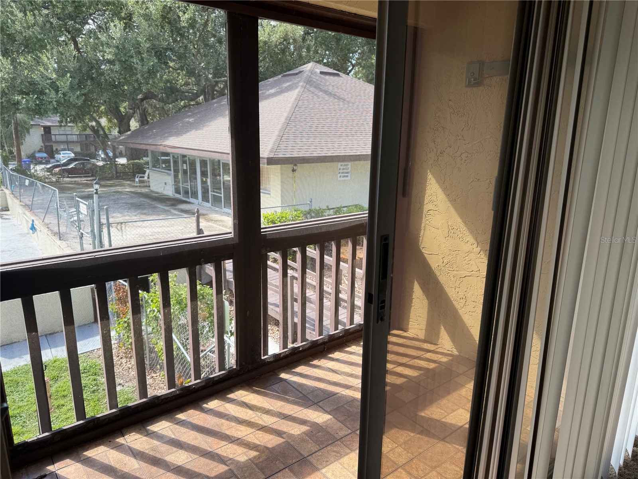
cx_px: 319
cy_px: 240
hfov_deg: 71.6
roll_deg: +0.6
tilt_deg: -12.9
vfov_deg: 56.8
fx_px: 442
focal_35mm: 24
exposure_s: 1/501
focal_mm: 6.76
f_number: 1.78
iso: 80
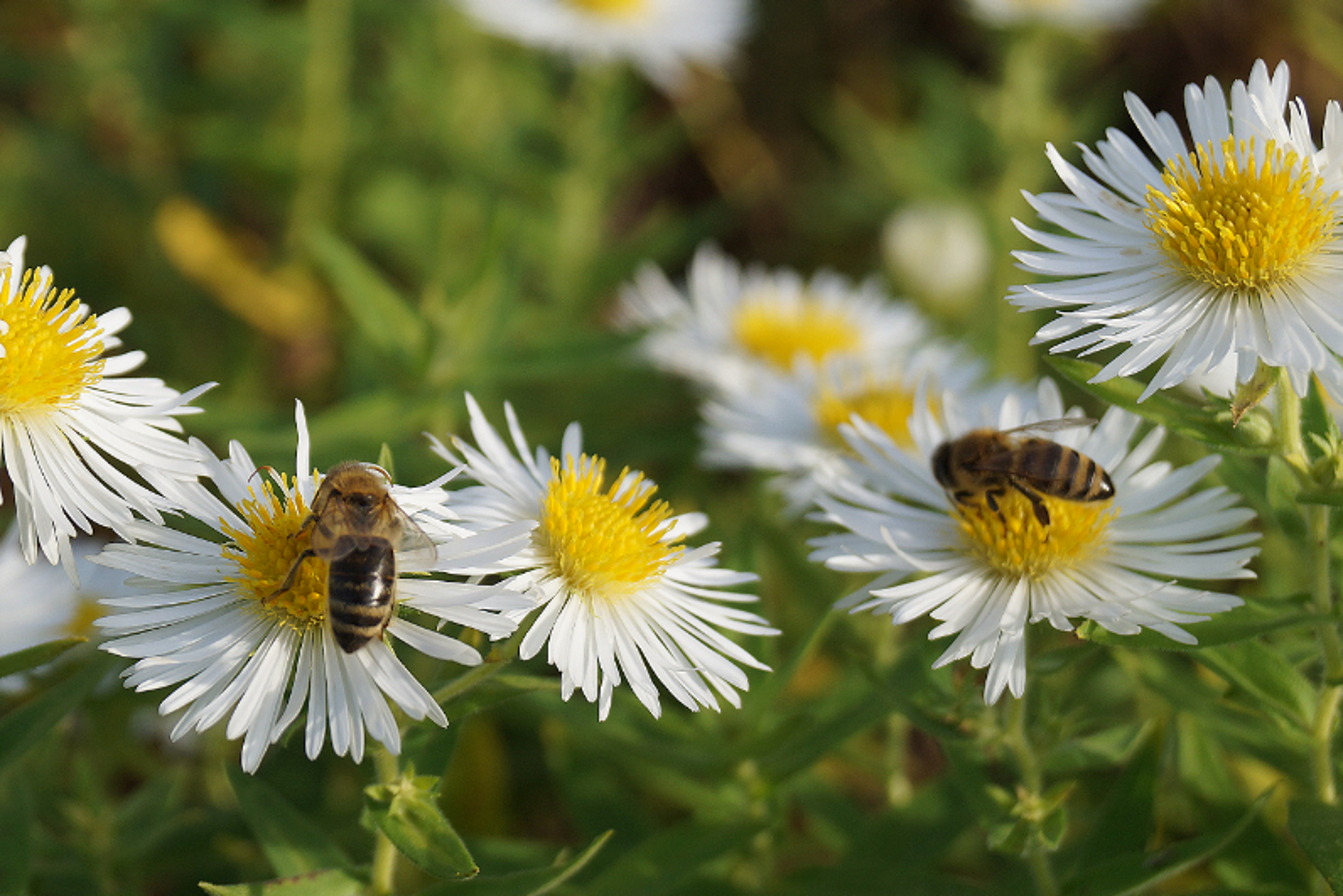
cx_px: 508
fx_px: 4216
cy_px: 540
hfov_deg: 18.1
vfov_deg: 12.1
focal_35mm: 113
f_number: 6.3
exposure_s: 1/250
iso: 100
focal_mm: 50
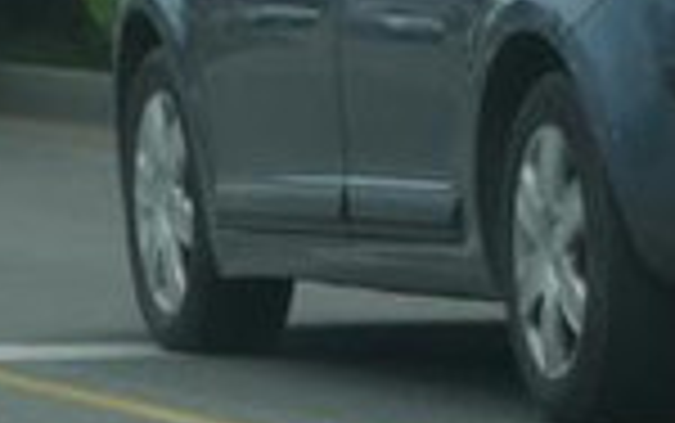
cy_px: -968
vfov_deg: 2.1
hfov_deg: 3.2
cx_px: -1310
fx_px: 11672
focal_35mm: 634
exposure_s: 1/320
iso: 200
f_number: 8
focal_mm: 42
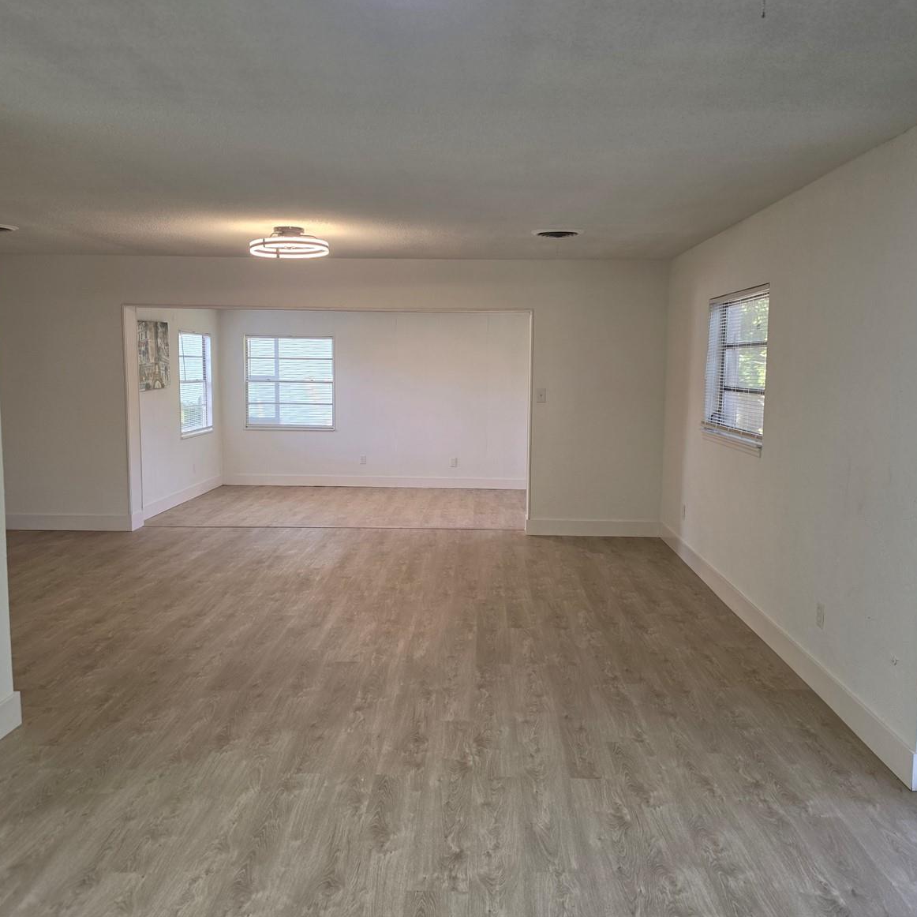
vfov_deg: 57.3
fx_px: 839
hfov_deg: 57.3
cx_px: 461
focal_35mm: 28
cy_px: 445
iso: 100
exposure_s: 1/180
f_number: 1.4
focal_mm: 6.5
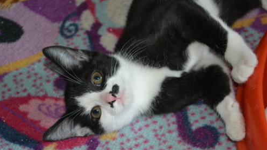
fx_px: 620
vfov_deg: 13.8
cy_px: 85
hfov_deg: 24.3
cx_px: 134
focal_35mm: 88
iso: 1400
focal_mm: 55
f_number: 5.6
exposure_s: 1/60
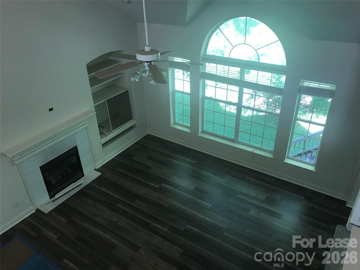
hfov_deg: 63.4
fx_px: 291
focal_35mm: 28
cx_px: 180
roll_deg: +2.2
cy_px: 135
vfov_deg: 49.7
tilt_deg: -31.2
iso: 25
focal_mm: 3.99
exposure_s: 1/30
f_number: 1.8
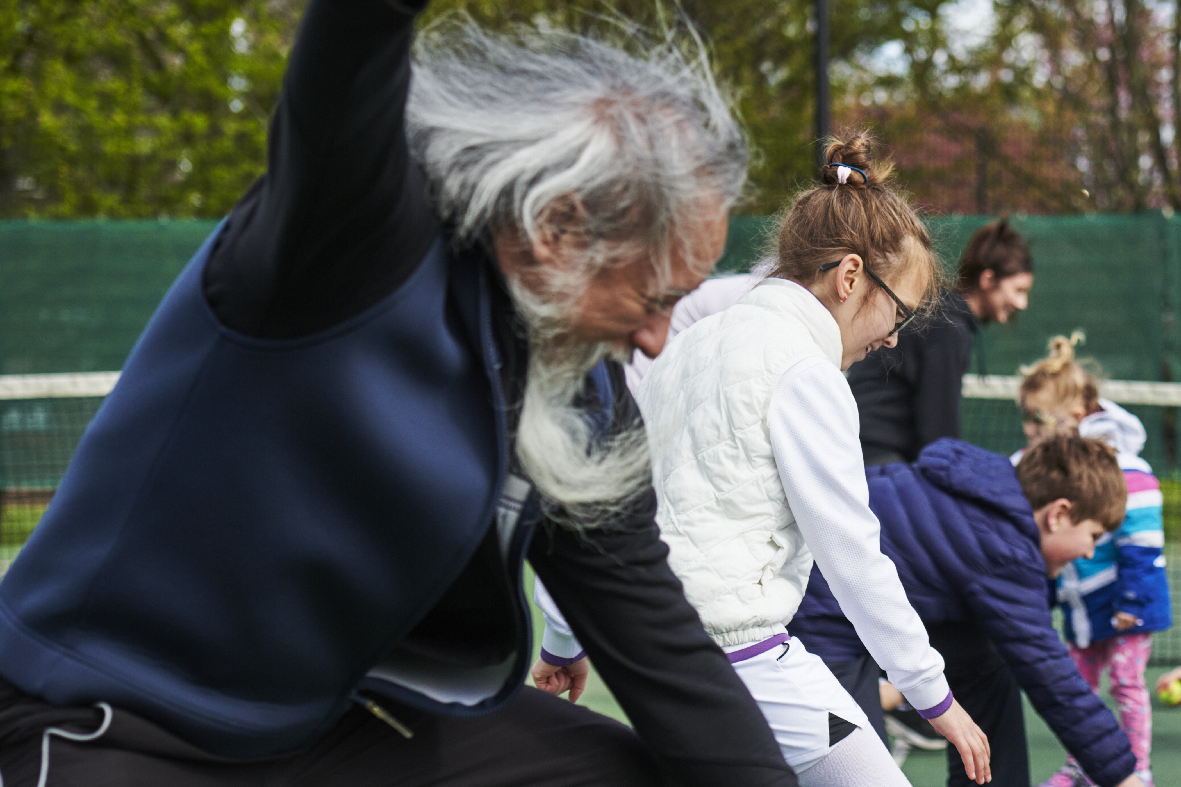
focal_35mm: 136
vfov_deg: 10.1
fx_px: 4461
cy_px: 606
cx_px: 1117
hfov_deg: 14.9
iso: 200
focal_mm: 70
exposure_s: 1/1600
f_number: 4.5
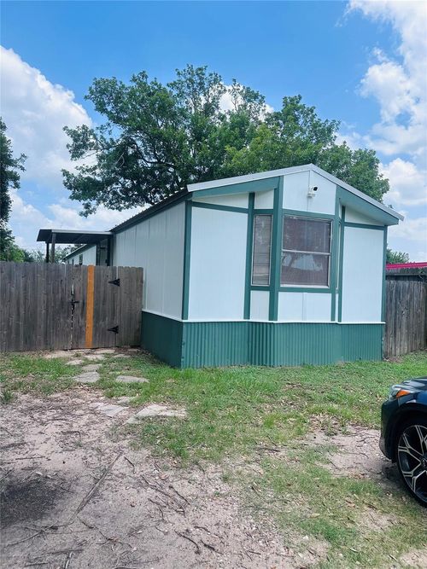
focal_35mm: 24
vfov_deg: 71.6
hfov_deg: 56.8
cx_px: 214
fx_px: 395
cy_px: 284
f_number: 1.78
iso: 80
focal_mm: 6.86
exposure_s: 1/3058
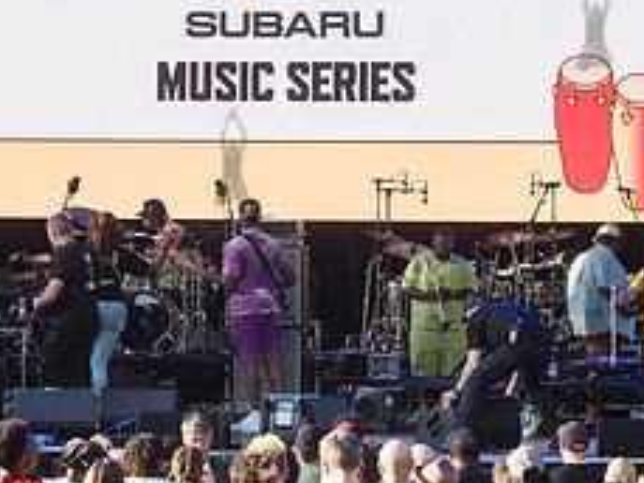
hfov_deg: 10.1
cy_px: 156
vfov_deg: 7.6
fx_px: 3630
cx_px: 231
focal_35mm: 195
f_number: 5
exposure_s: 1/640
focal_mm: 80
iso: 800
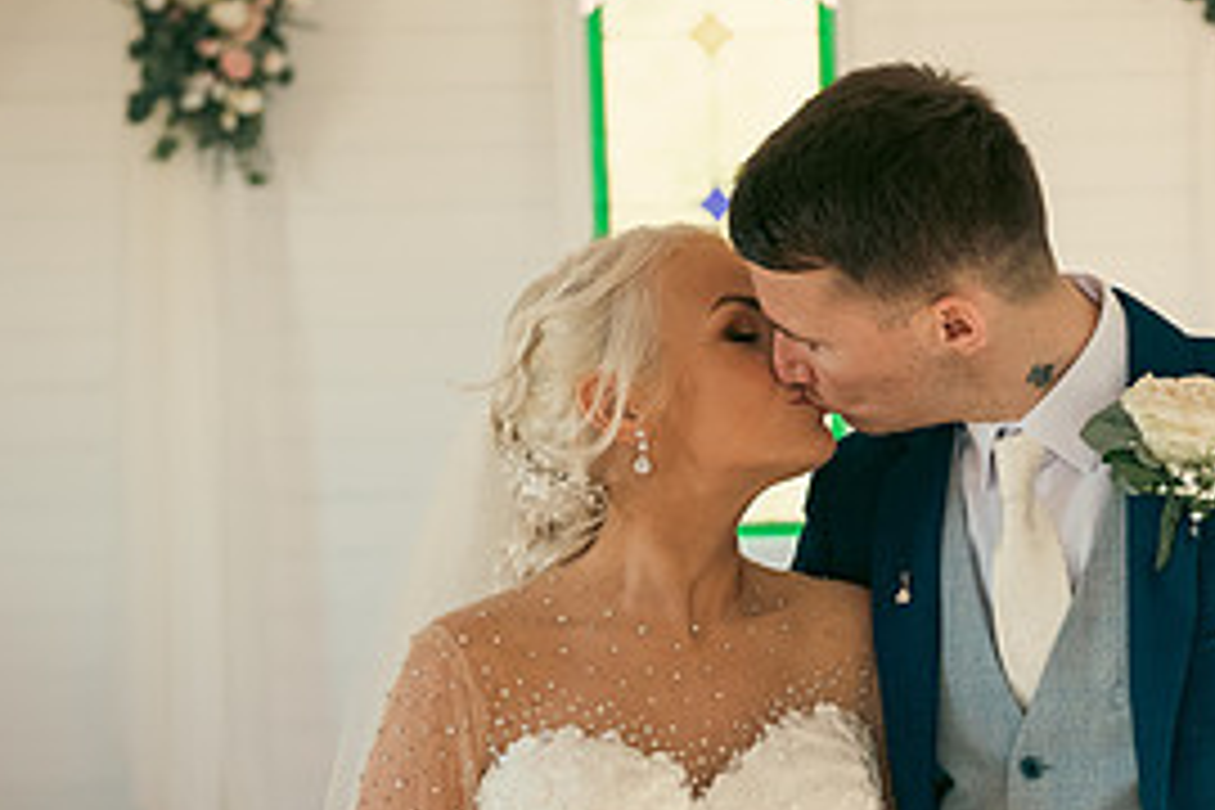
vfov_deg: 11.5
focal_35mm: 118
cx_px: 850
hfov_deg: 17.3
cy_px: 731
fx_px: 3982
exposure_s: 1/200
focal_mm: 55
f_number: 3.5
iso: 400
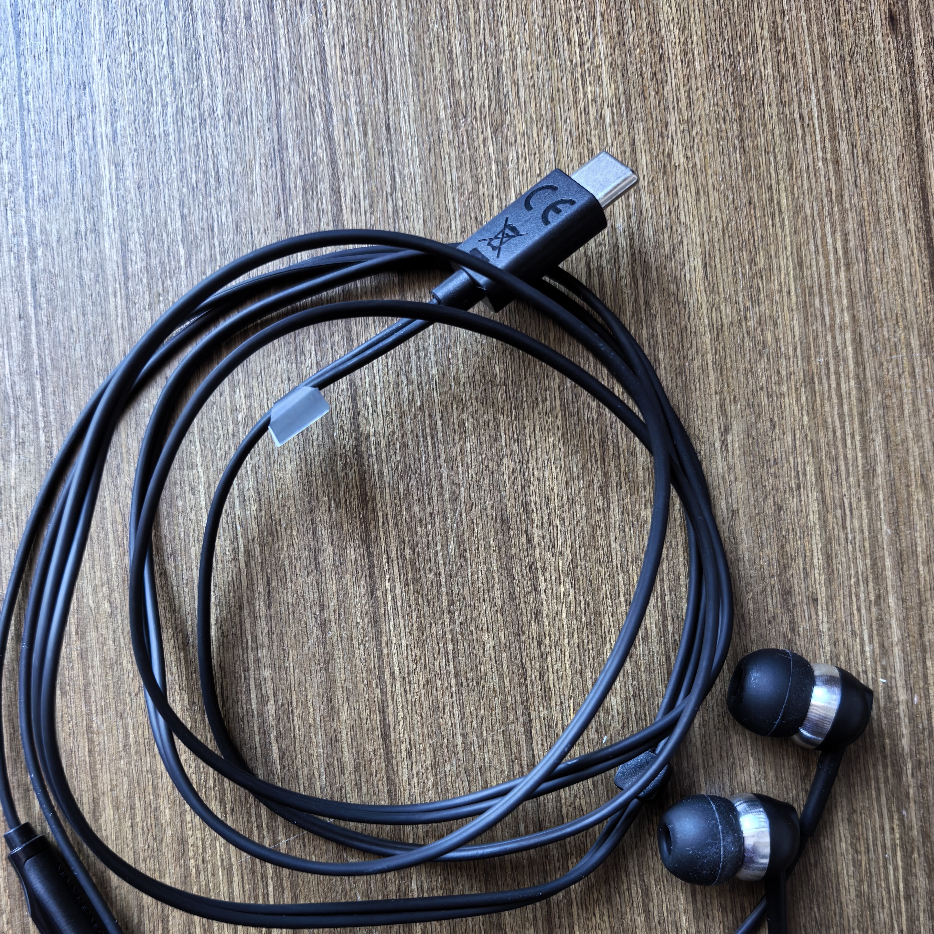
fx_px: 977
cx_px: 439
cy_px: 618
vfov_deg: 50.2
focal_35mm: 32
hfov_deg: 51.1
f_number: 2
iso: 640
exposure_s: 1/100
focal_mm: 6.98
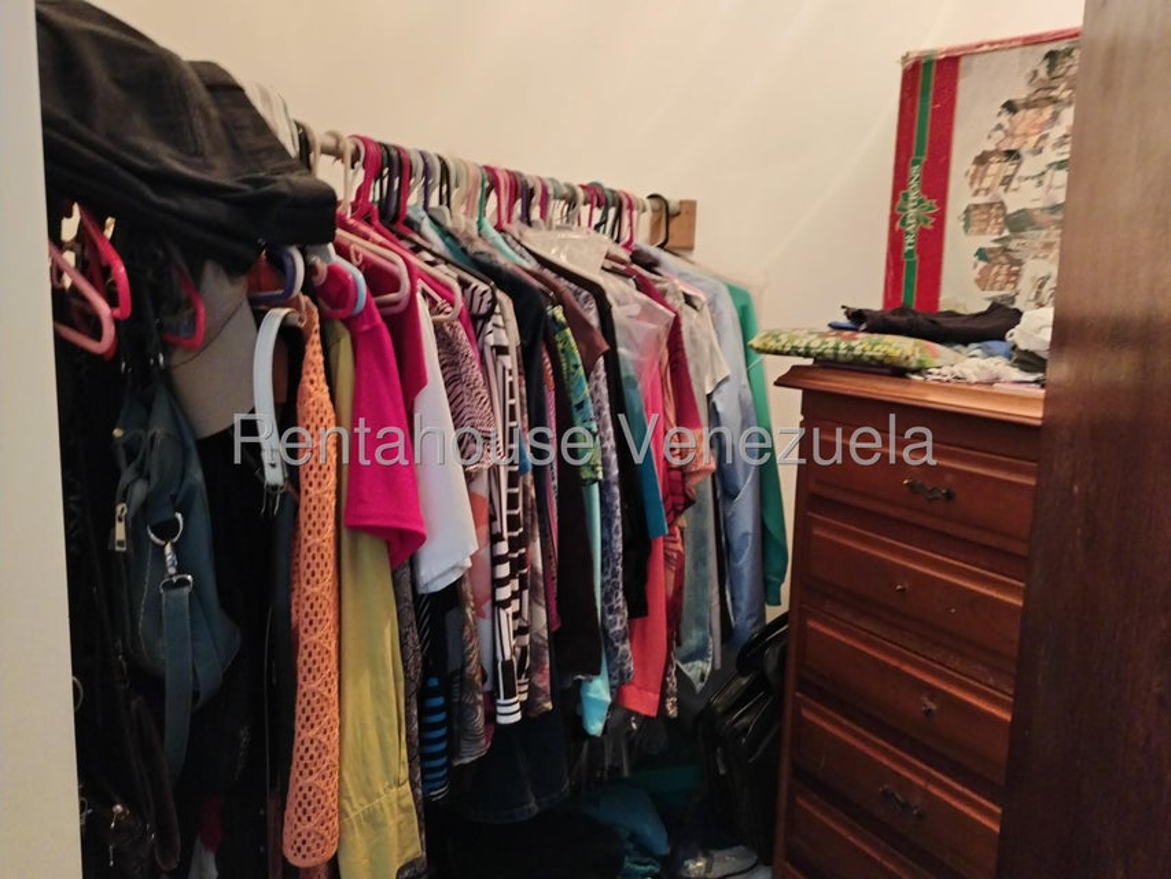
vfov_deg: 48.2
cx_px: 586
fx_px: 981
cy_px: 440
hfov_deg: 61.7
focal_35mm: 29
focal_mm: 4.75
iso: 425
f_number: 1.8
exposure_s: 1/24
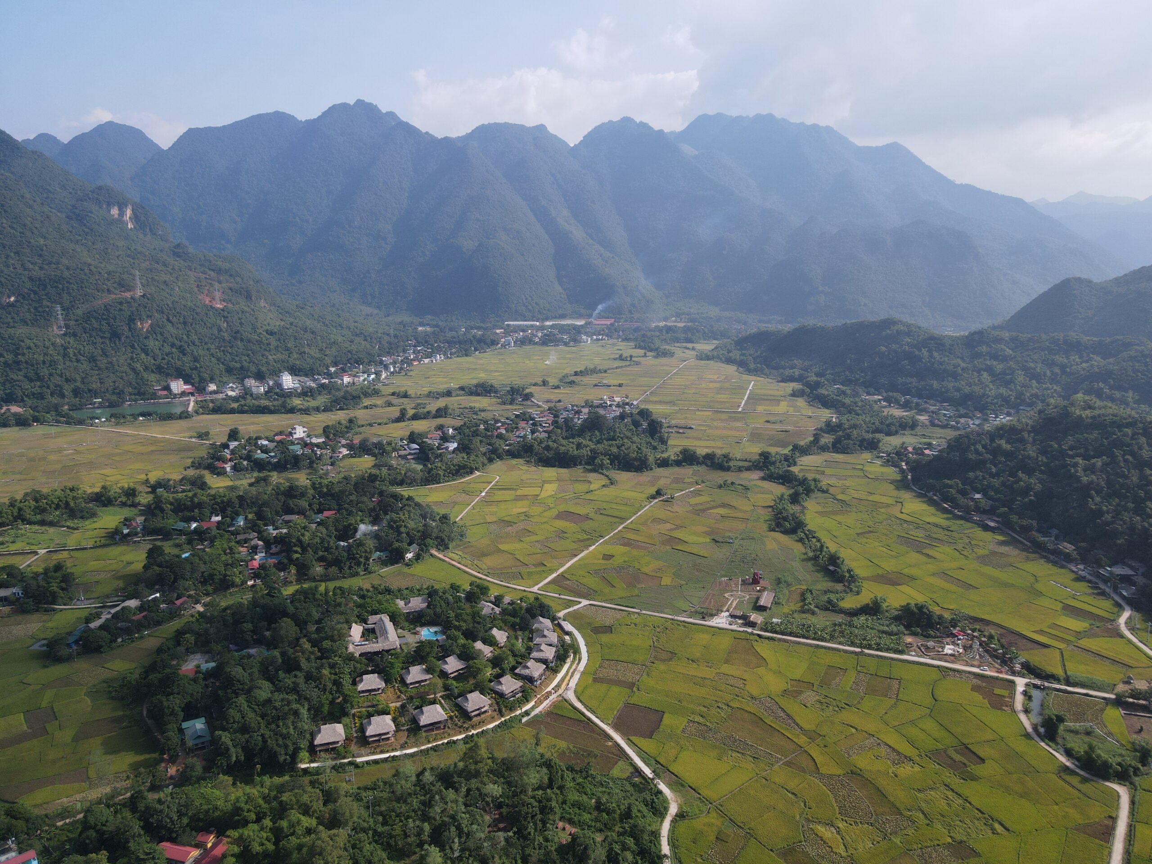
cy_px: 432
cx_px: 576
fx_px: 799
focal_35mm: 24
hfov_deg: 71.6
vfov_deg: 56.8
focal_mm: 4.5
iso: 100
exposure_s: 1/500
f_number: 2.8
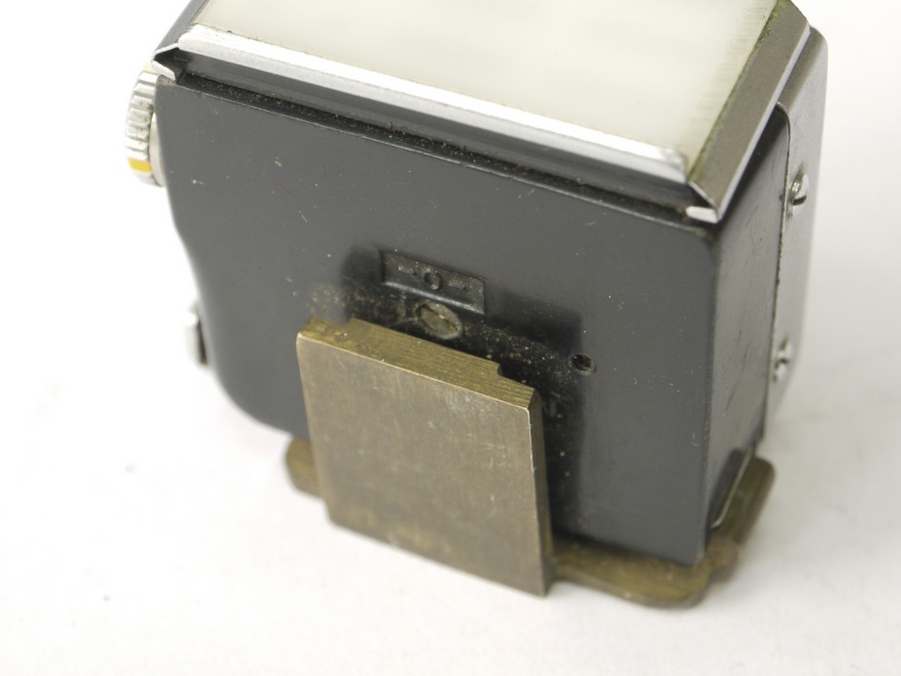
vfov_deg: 14.1
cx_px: 499
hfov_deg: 18.7
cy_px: 266
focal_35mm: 105
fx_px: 2733
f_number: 8
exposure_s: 1/13
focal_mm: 42
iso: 400
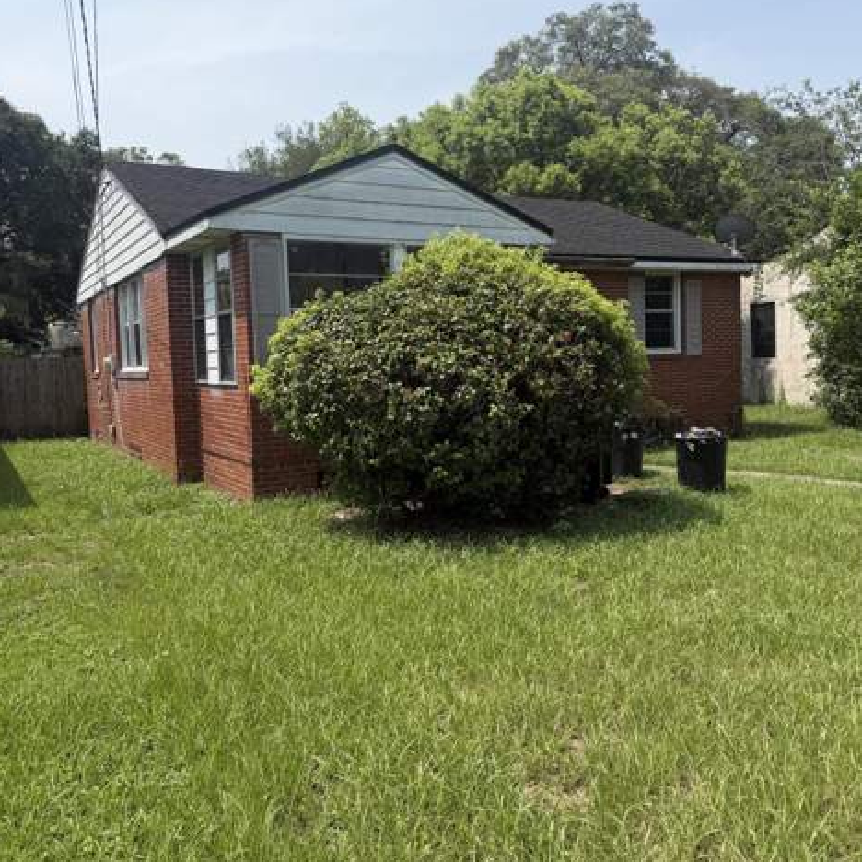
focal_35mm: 29
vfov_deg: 55.6
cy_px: 400
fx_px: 817
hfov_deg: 55.6
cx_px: 437
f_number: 1.78
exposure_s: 1/4405
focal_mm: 6.76
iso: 80
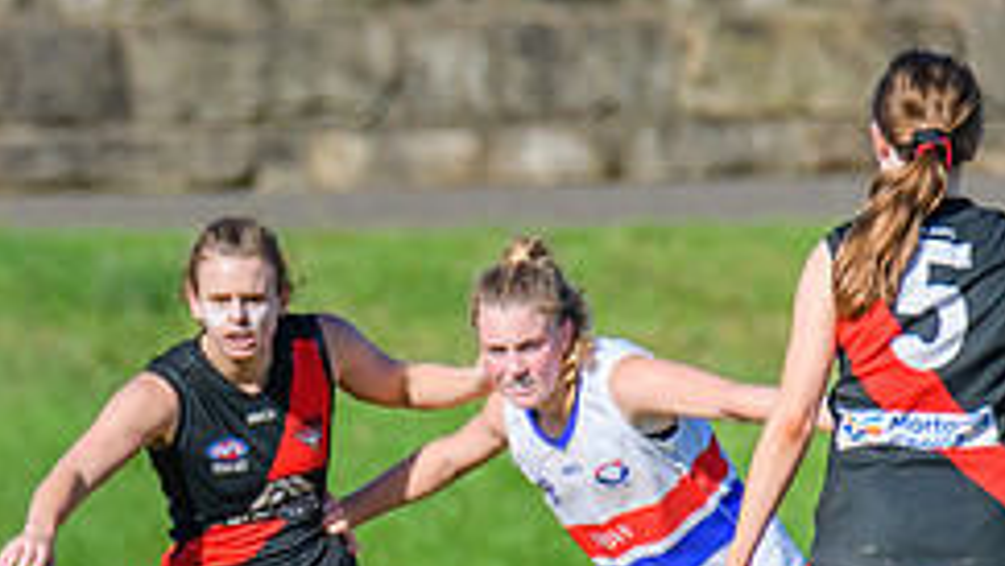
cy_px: 435
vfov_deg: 0.6
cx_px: -209
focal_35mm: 2056
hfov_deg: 1.1
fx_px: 54820
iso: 640
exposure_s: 1/1600
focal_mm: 600
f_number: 6.3
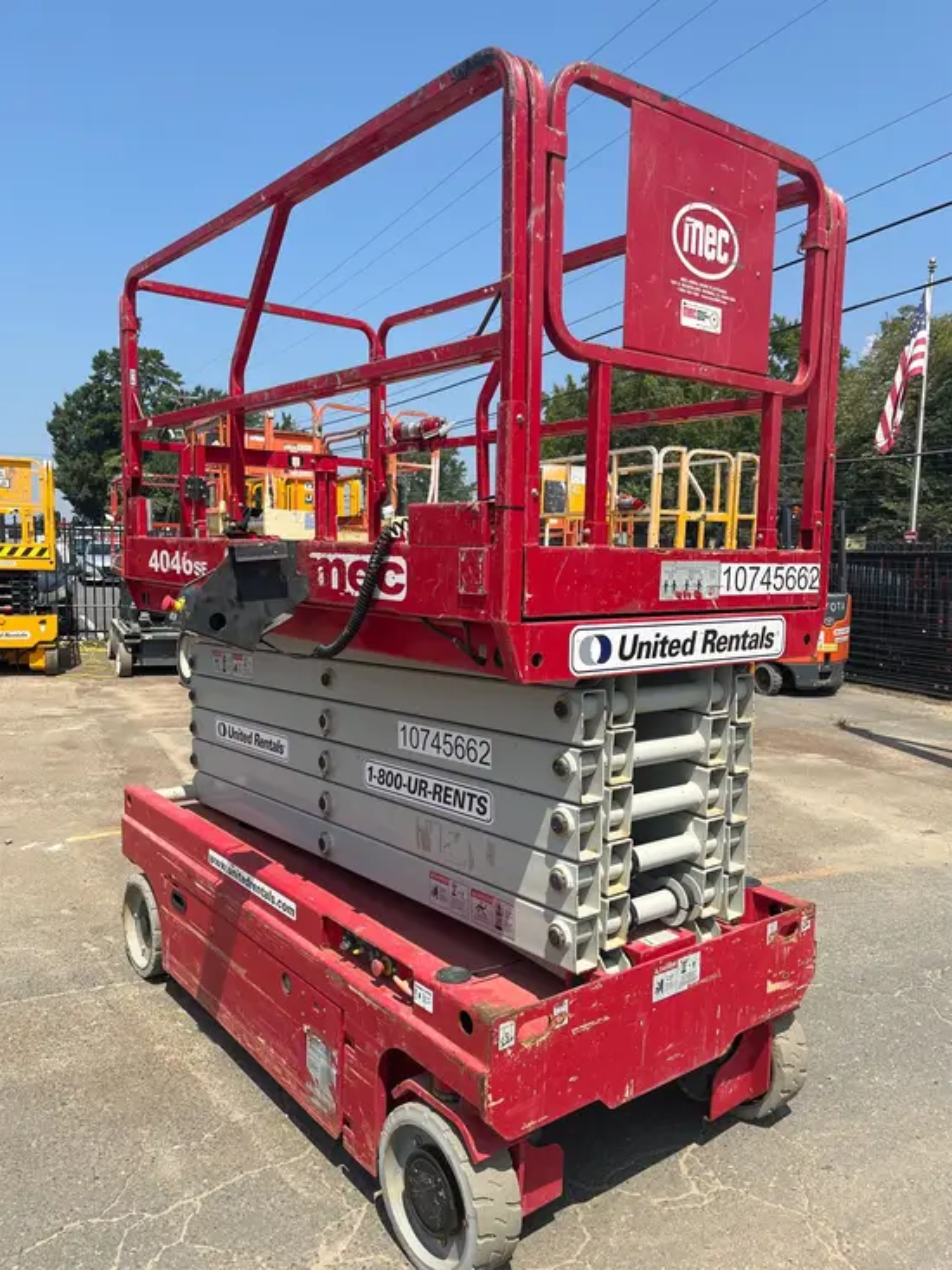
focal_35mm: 26
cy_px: 635
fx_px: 953
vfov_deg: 67.3
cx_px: 476
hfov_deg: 53.1
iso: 50
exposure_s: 1/3311
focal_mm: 5.1
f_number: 1.6
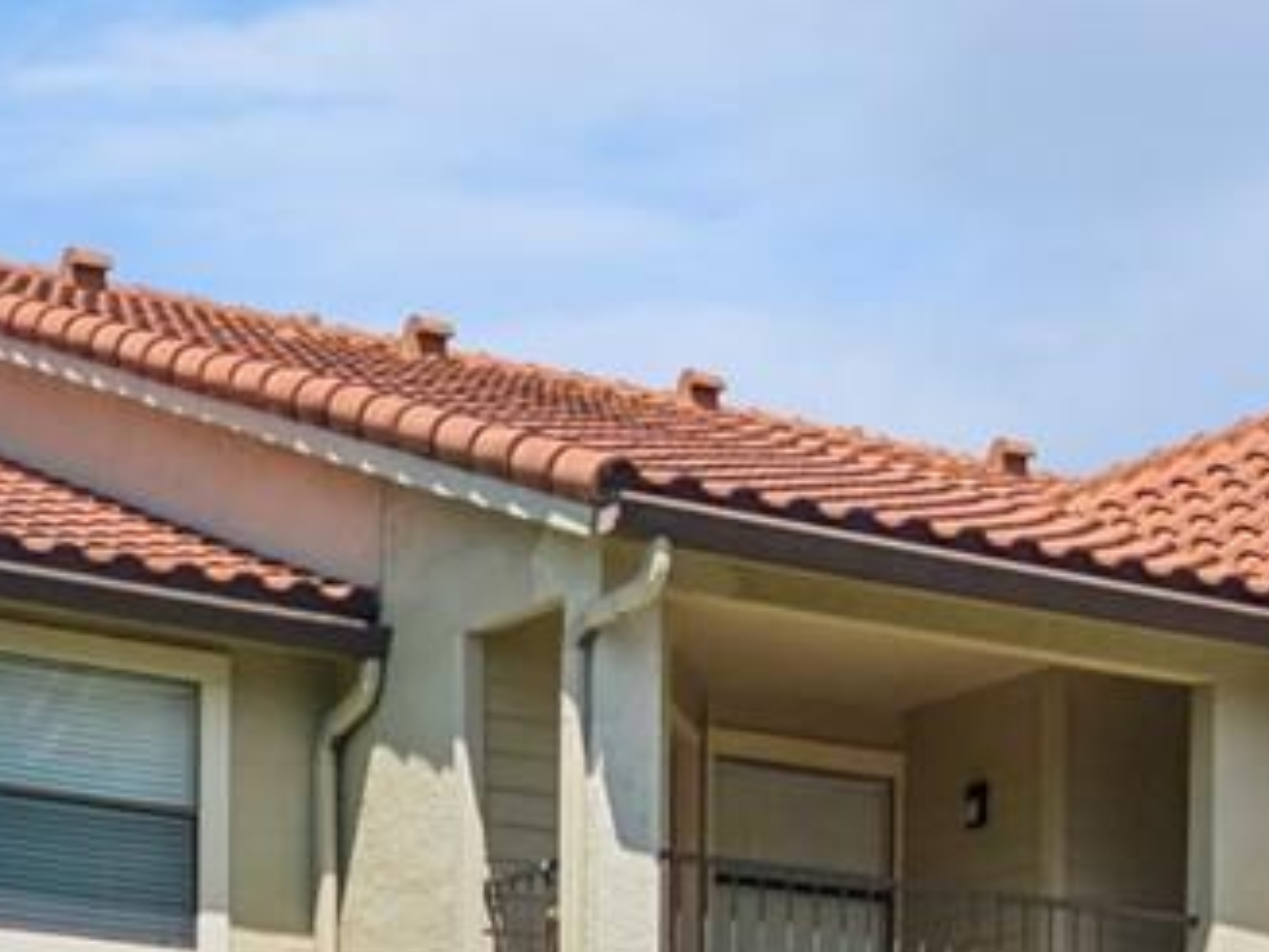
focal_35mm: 117
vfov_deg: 11.9
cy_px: 1571
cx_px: 646
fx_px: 4289
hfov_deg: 16.8
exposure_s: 1/6400
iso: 280
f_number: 1.8
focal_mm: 8.7
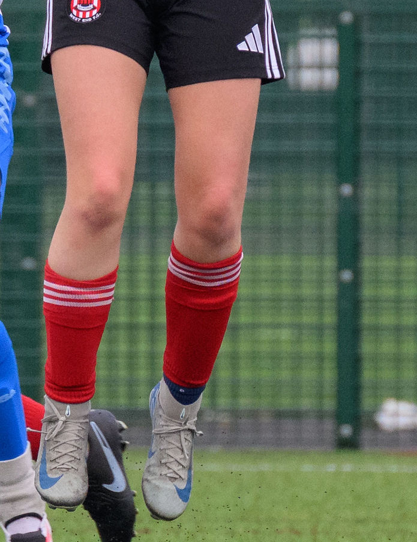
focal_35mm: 2631
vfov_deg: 0.7
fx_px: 41543
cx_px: 115
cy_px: 222
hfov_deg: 0.6
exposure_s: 1/1000
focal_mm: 400
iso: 1800
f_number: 5.6
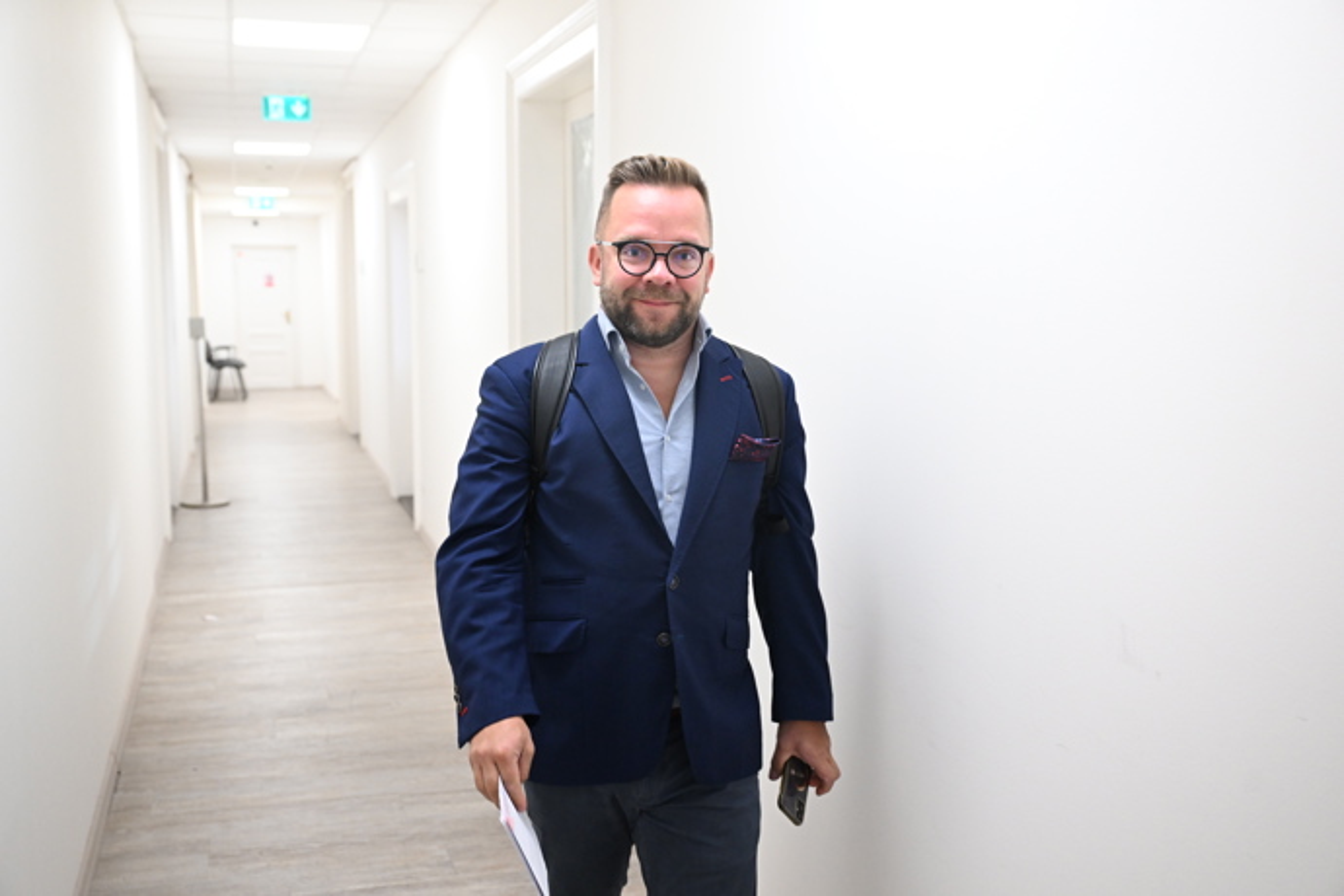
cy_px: 448
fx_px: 1381
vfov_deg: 35.9
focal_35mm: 37
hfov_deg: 51.9
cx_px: 672
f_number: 4
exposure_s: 1/200
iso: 4000
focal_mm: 37
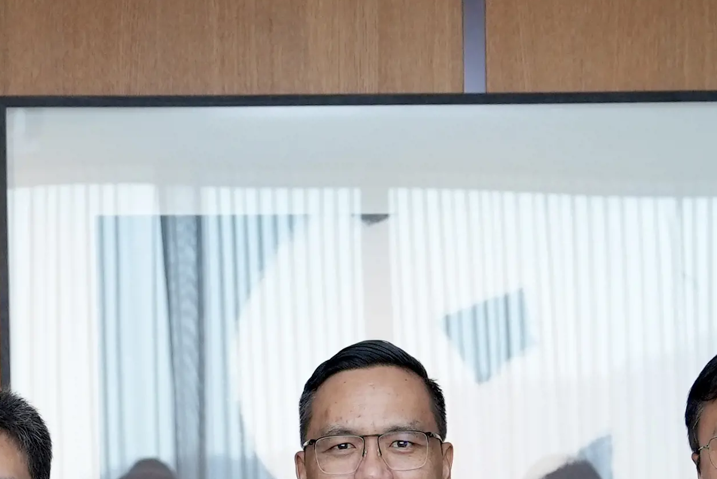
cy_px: 715
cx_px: 394
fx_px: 2371
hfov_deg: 17.2
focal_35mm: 119
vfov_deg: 11.1
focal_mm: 35
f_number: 3.2
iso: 1000
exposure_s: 1/250
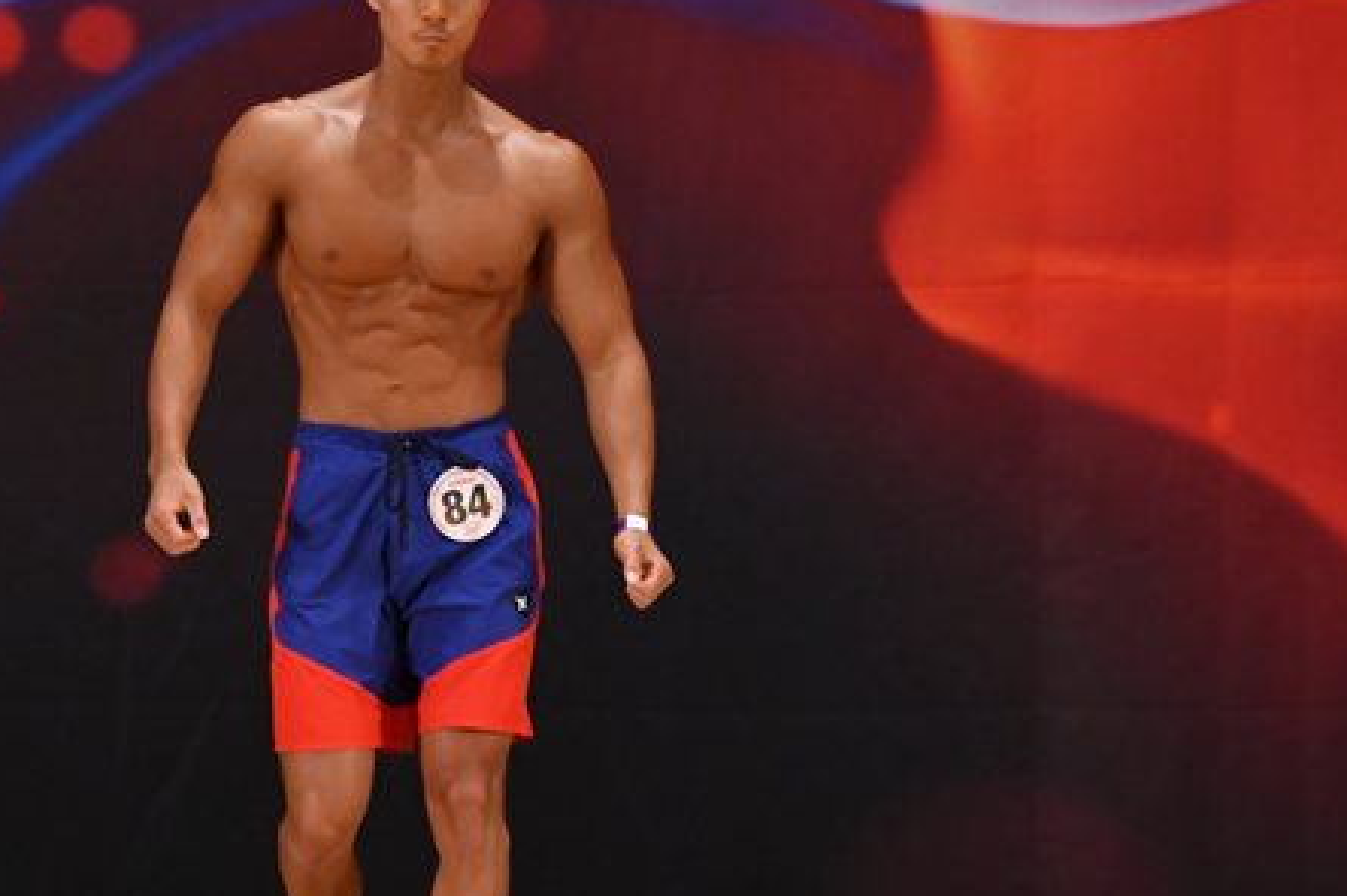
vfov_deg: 2.9
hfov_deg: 4.4
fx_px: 17572
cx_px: 477
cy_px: 460
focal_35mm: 470
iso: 3200
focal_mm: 180
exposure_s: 1/400
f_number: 5.6
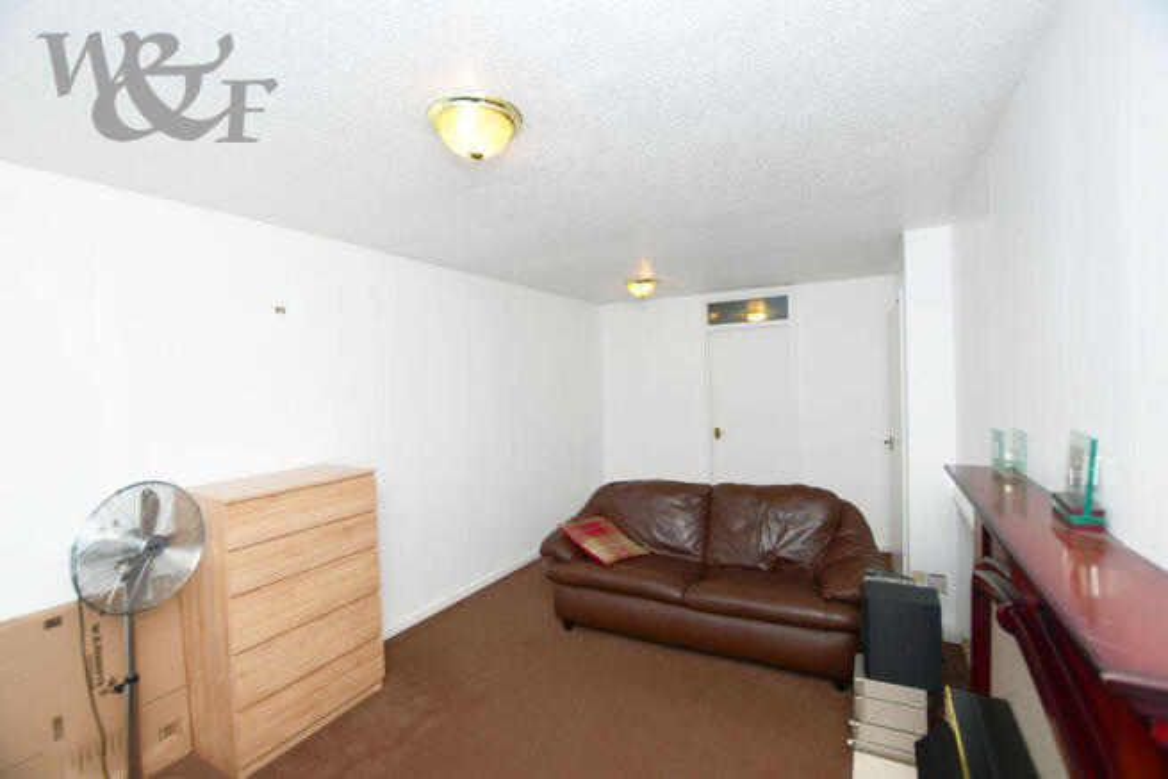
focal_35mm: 15
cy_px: 390
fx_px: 487
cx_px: 584
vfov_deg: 77.4
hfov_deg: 100.4
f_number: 4
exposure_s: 1/60
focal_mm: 10
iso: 100
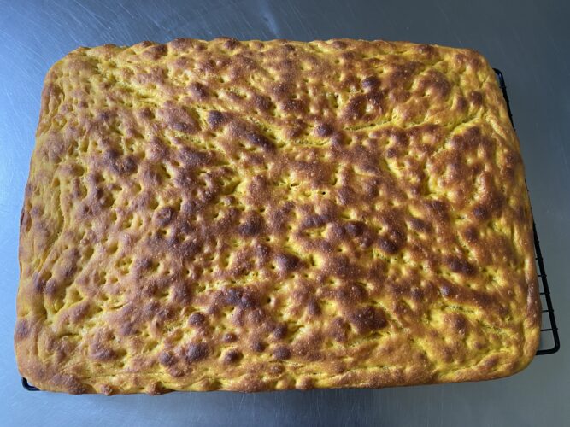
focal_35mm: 26
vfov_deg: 53.0
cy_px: 214
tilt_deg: -75.9
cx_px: 285
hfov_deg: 67.3
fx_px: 428
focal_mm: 4.25
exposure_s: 1/79
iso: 125
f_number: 1.8
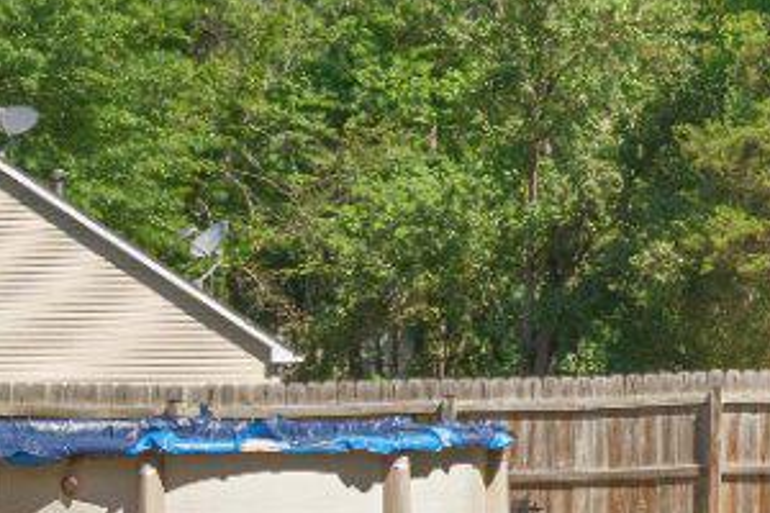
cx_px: 1145
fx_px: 2481
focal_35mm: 116
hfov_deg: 16.2
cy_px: 337
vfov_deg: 11.8
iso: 500
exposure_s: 1/160
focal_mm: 17
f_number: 9
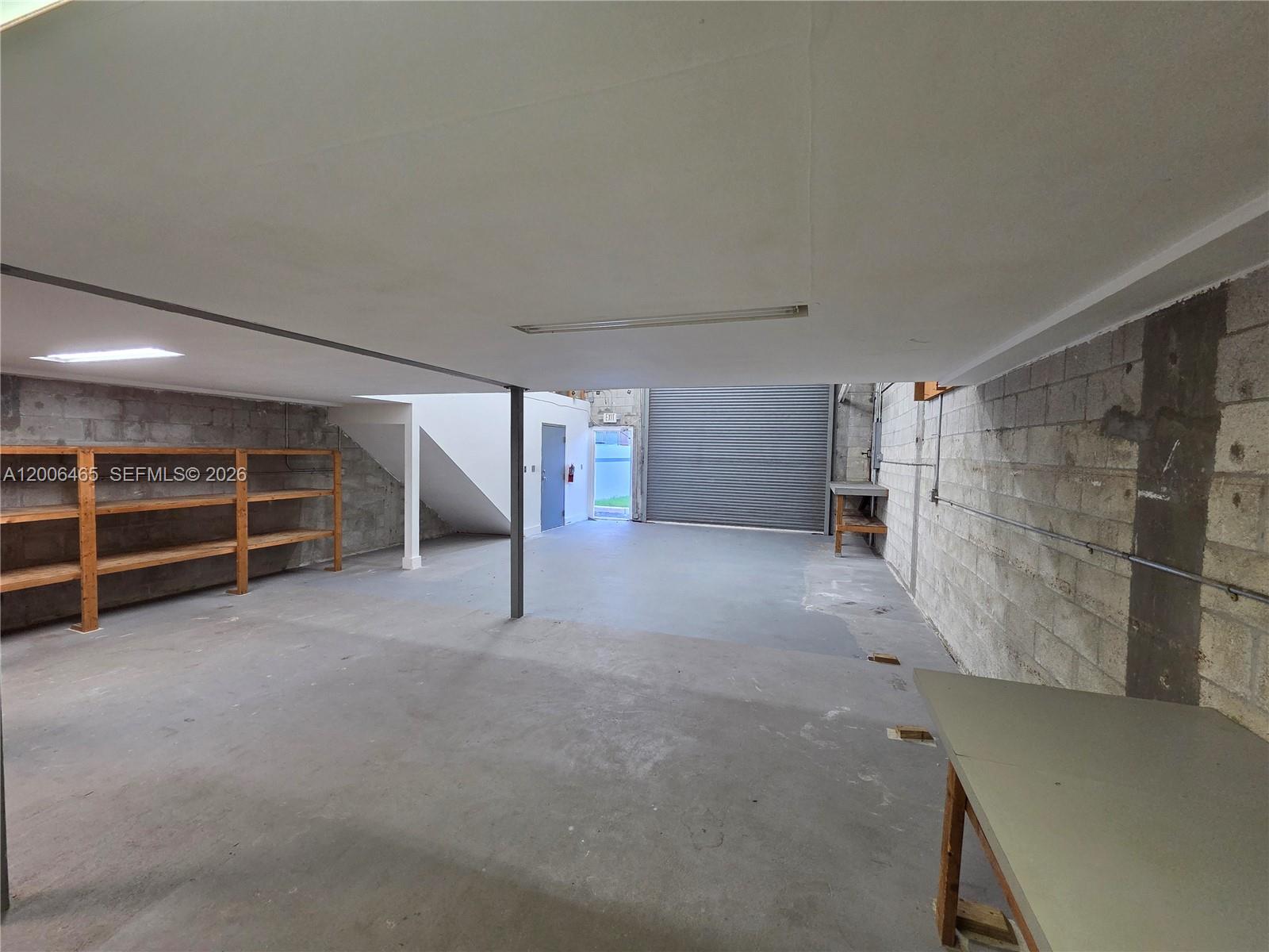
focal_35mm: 13
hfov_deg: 106.2
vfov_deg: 89.9
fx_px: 477
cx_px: 634
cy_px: 476
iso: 400
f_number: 2.2
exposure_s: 1/60
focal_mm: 2.2
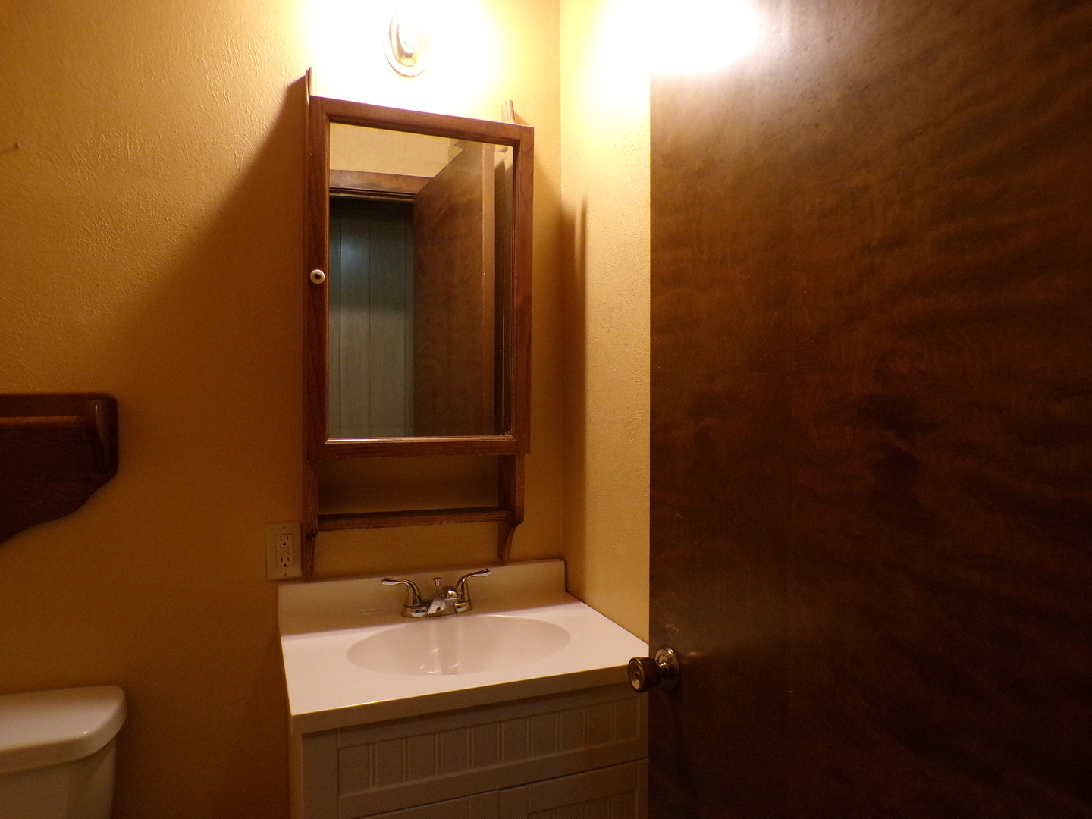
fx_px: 757
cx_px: 546
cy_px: 410
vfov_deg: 56.8
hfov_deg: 71.6
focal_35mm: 24
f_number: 3
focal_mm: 4.3
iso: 628
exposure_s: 1/60
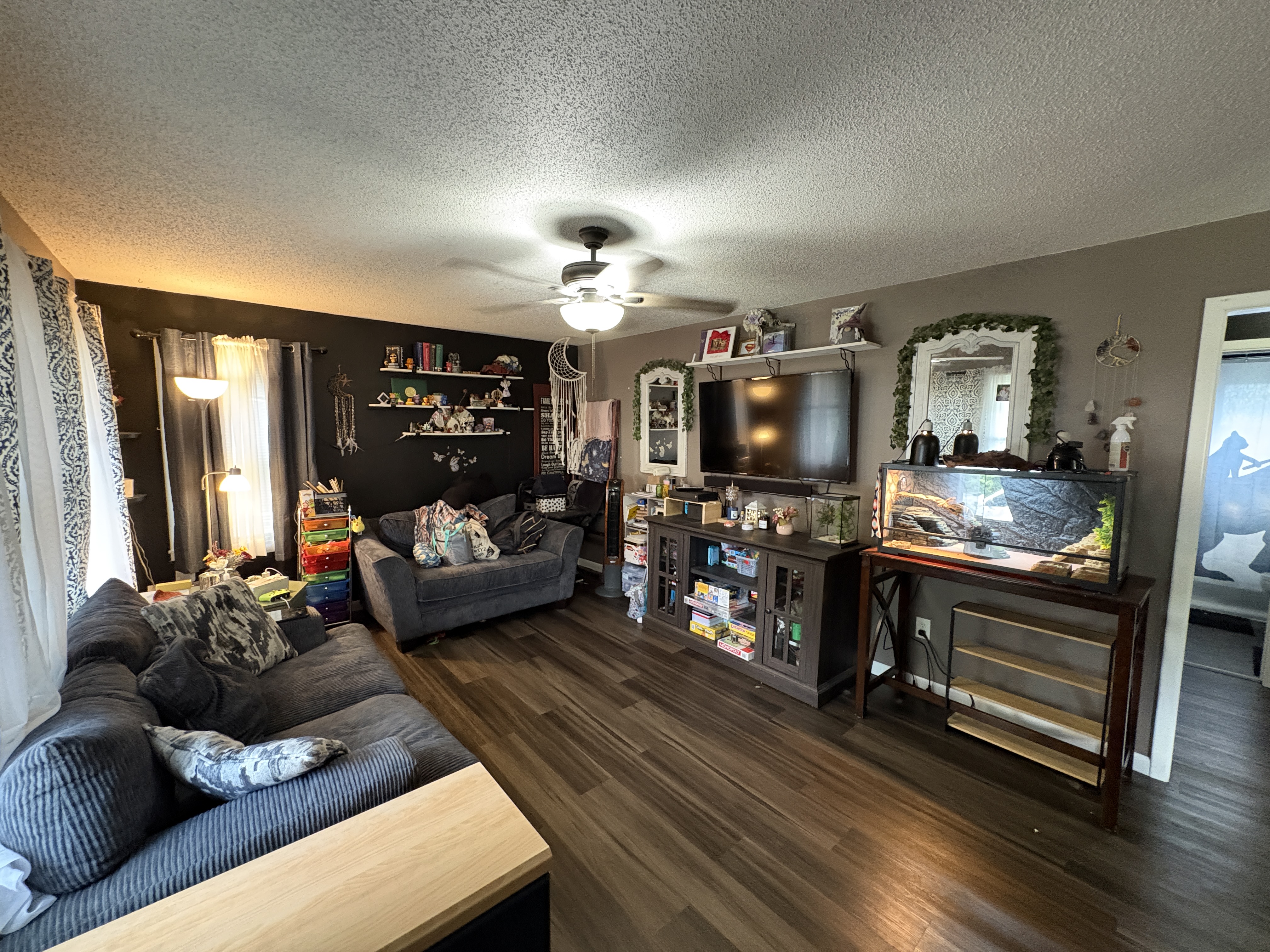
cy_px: 476
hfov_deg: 102.1
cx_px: 635
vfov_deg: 85.7
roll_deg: +0.3
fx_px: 514
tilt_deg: -6.1
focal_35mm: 14
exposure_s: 1/30
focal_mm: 2.22
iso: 800
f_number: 2.2
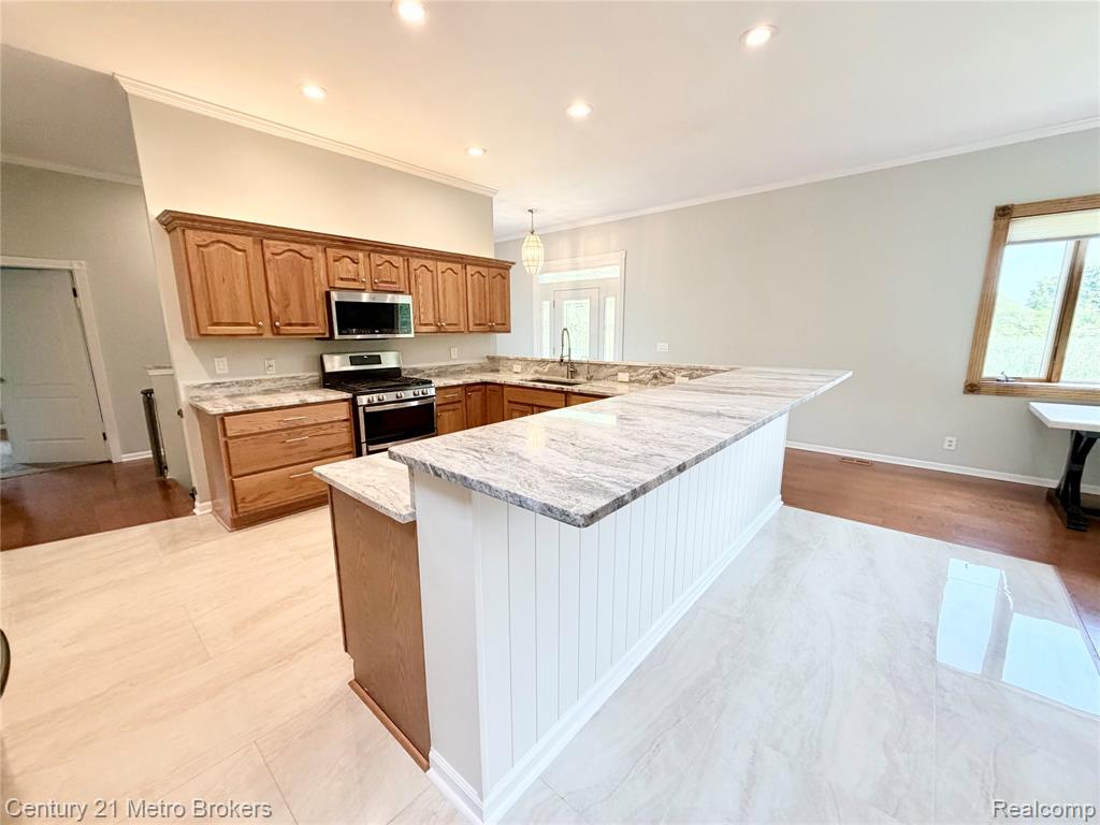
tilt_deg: -11.2
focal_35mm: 14
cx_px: 550
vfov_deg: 85.7
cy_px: 412
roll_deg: +0.8
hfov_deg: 102.1
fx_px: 445
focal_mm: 2.22
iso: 250
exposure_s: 1/120
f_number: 2.2
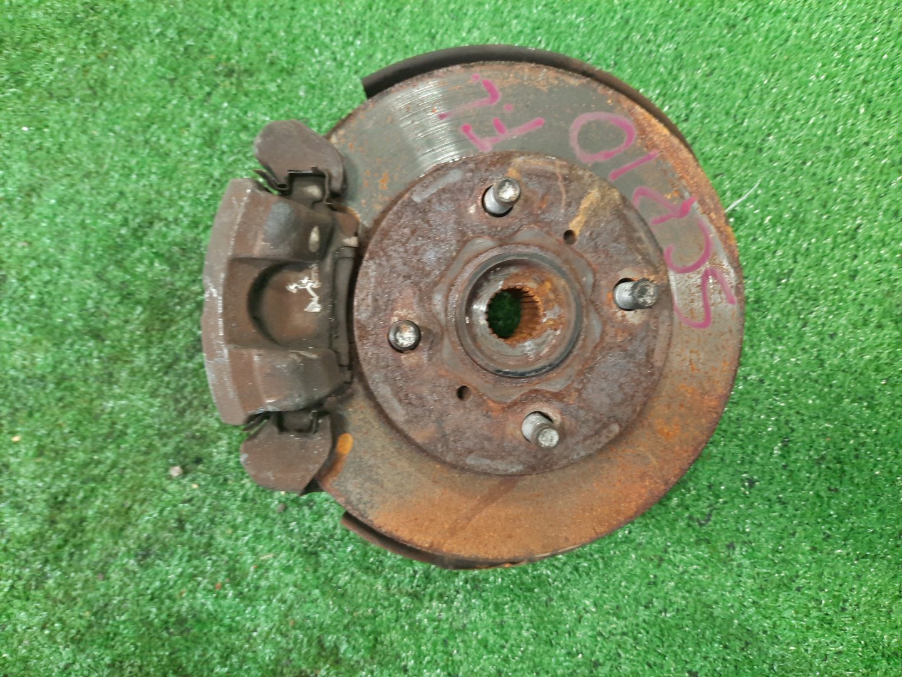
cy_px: 338
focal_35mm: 25
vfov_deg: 54.9
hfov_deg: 69.4
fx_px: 651
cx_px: 451
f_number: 2
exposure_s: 1/33
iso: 310
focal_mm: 4.6
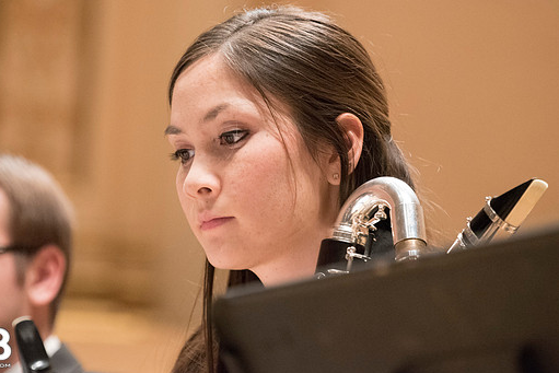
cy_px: 168
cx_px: 244
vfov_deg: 5.3
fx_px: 4054
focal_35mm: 261
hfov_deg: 7.9
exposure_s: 1/160
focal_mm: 230
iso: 12800
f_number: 6.3
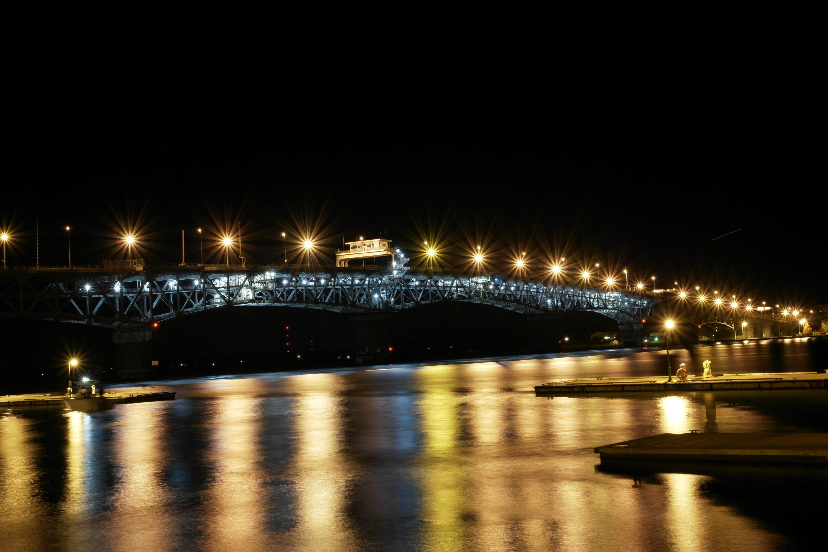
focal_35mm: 44
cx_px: 422
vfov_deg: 30.5
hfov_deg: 44.5
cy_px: 278
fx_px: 1012
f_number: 13
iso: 200
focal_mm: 28
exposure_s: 20
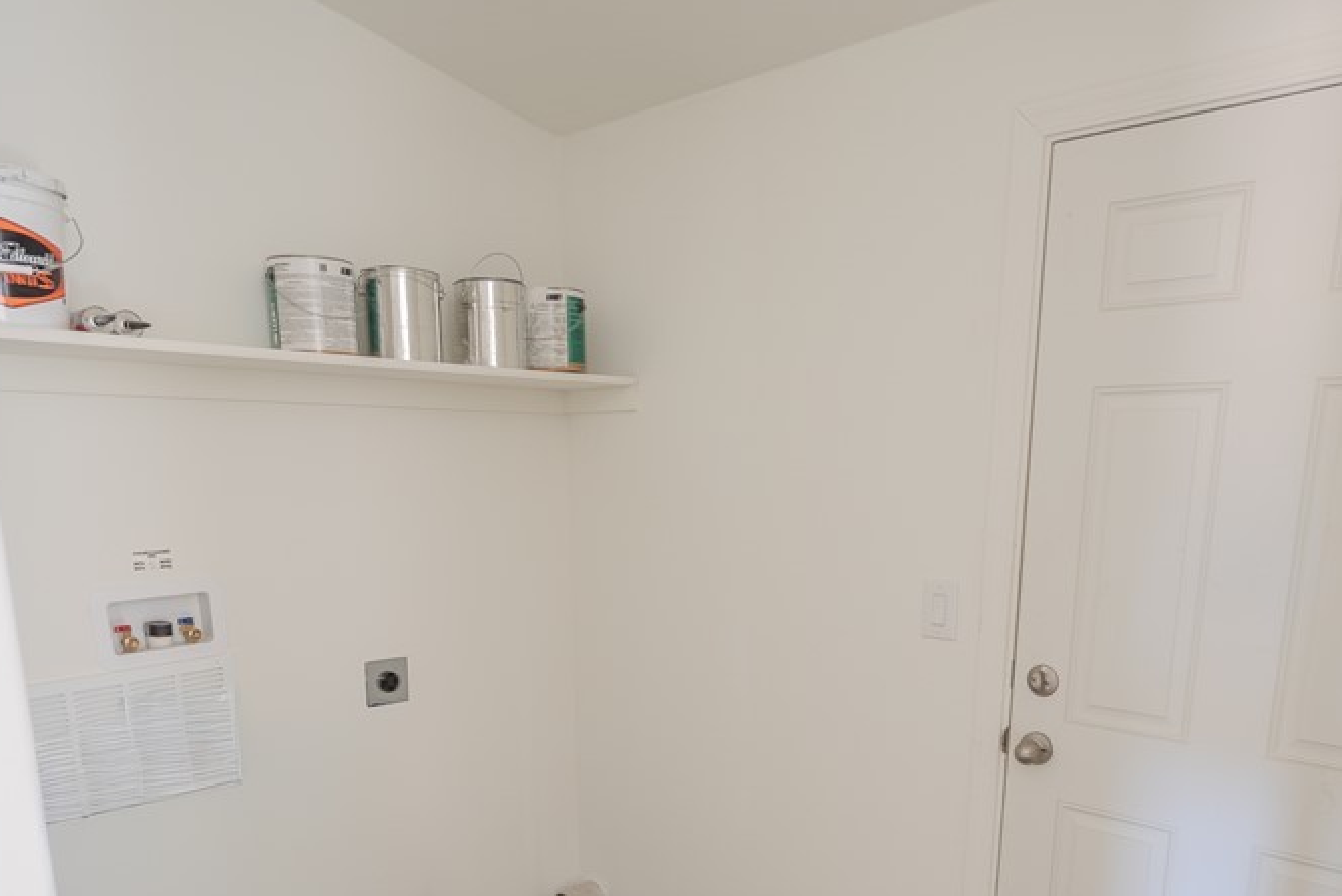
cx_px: 707
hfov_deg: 69.3
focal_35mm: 26
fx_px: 970
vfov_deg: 47.7
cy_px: 677
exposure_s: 1/40
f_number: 4
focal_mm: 16
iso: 200
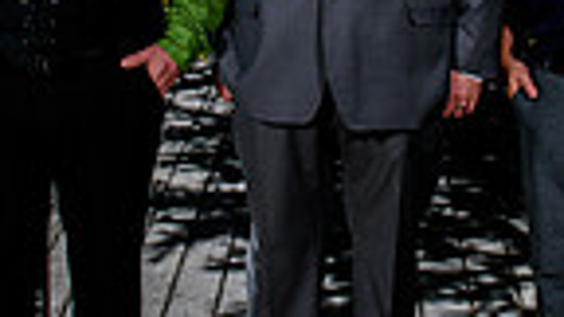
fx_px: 1690
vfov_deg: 10.6
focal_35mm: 113
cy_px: -60
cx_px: 352
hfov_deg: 18.9
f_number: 8
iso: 160
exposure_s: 1/400
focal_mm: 26
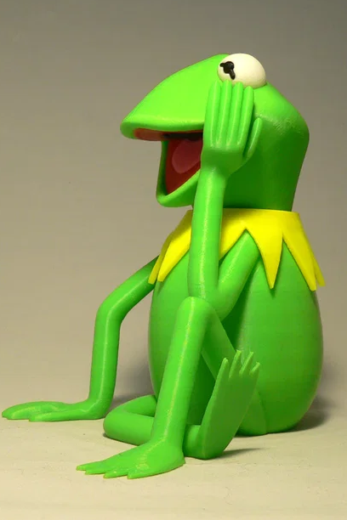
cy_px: 256
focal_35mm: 51
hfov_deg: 26.4
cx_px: 219
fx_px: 737
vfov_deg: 38.9
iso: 150
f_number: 2.8
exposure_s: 1/60
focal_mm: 6
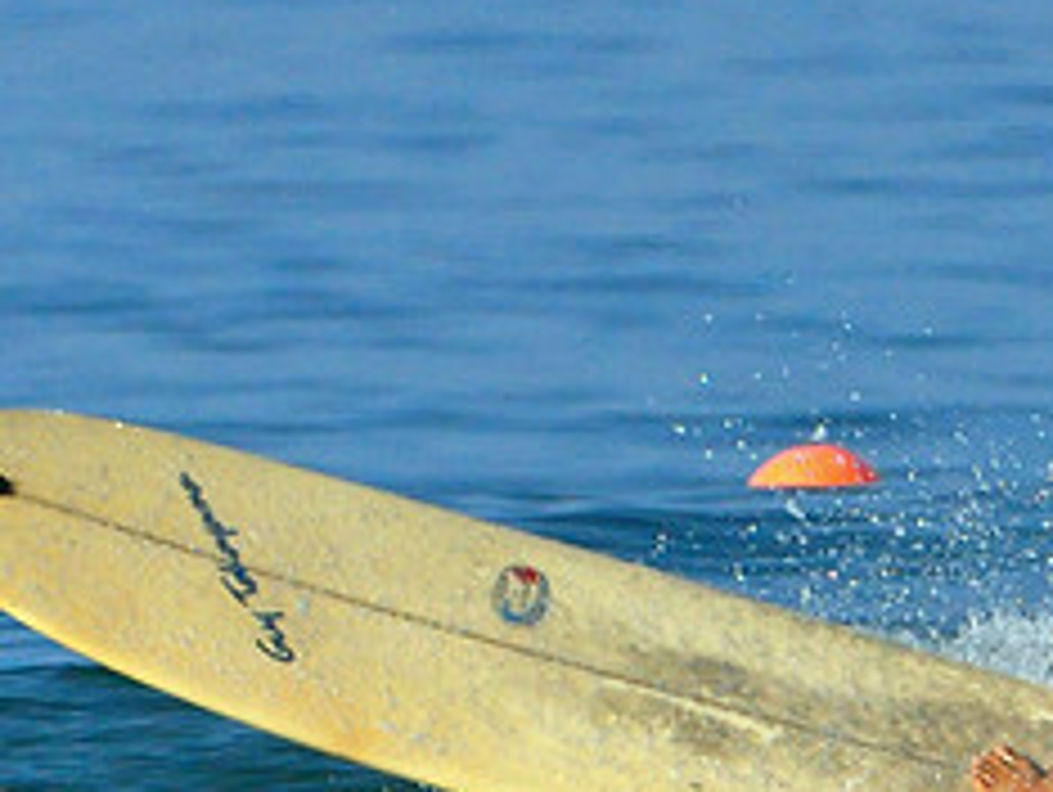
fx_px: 59714
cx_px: 765
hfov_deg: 1.0
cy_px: 630
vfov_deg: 0.8
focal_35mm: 1961
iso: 1250
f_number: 10
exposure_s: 1/2500
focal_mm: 550
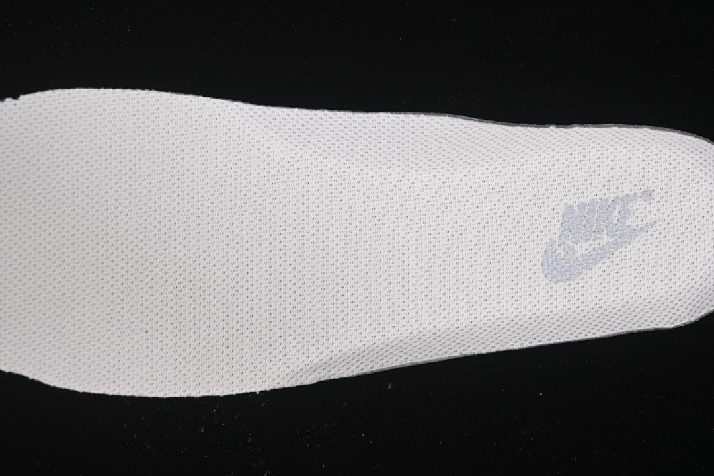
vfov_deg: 18.2
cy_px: 238
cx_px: 357
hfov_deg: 27.0
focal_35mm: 75
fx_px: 1487
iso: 160
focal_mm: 50
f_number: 7.1
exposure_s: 1/80
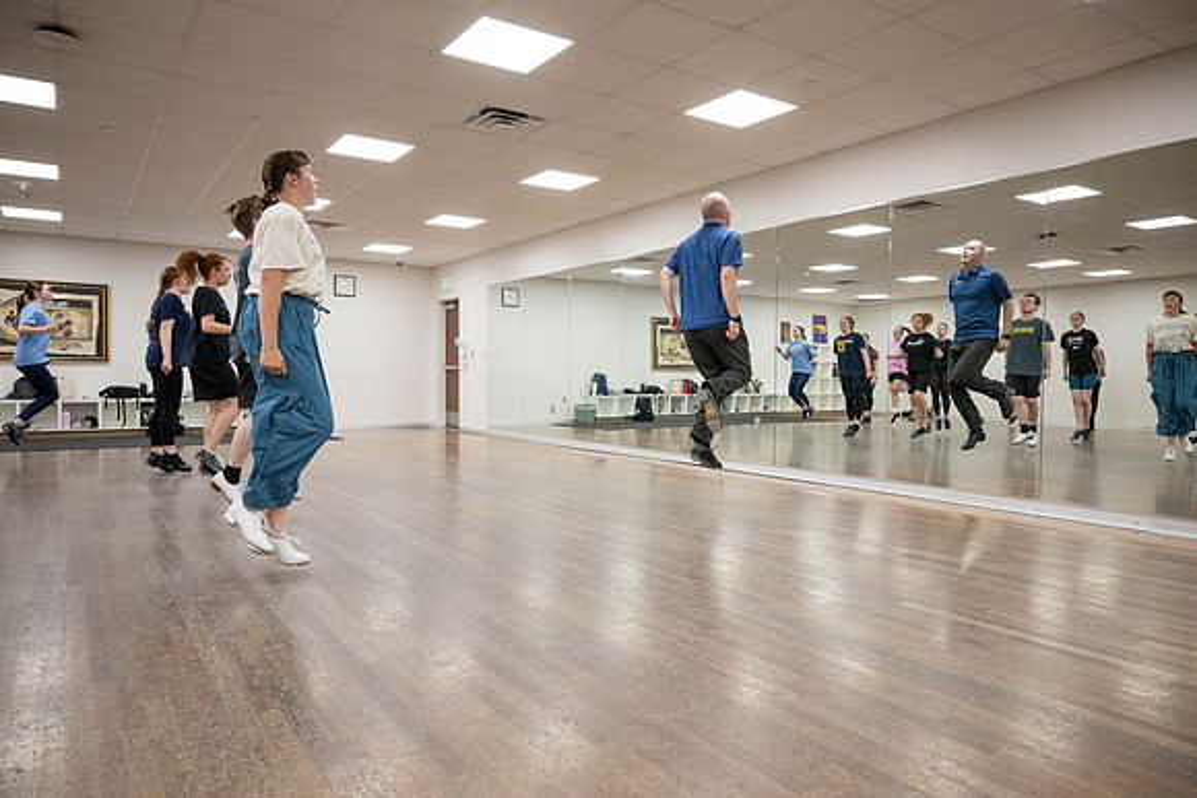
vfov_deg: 53.2
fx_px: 798
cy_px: 399
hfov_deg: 73.7
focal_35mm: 24
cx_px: 598
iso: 3200
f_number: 4
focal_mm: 24
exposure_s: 1/640
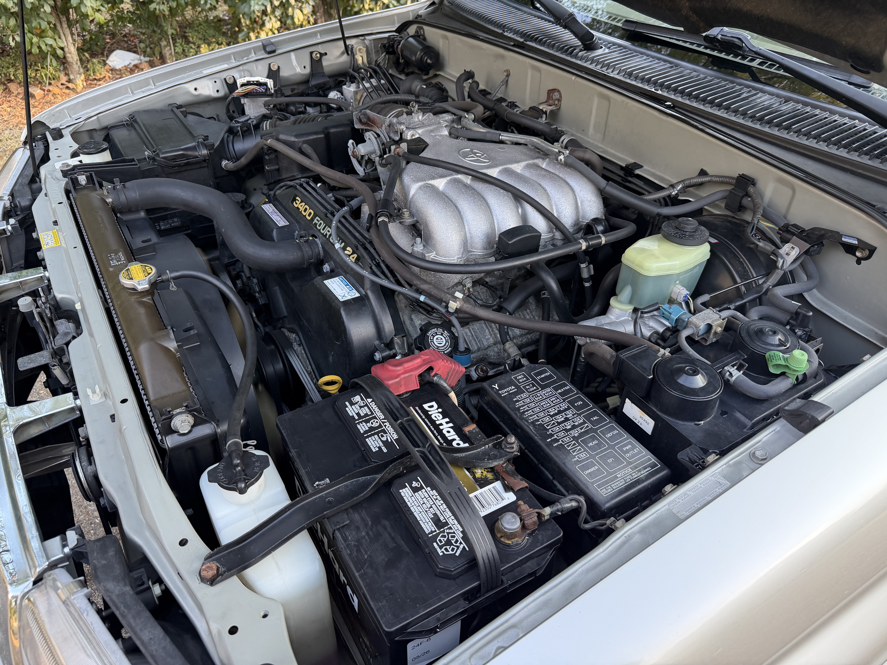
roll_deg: -2.9
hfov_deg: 71.6
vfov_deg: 56.8
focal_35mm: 24
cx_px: 444
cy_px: 332
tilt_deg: -39.3
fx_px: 615
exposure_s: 1/183
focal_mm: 6.76
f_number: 1.78
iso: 200
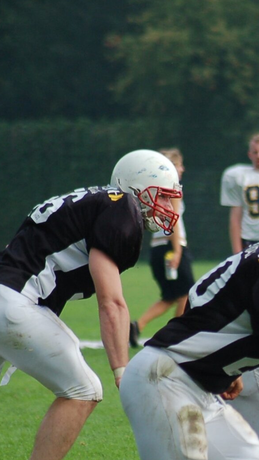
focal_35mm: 566
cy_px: 311
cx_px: 349
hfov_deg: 2.1
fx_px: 6908
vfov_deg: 3.8
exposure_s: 1/1000
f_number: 4.8
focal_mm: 170
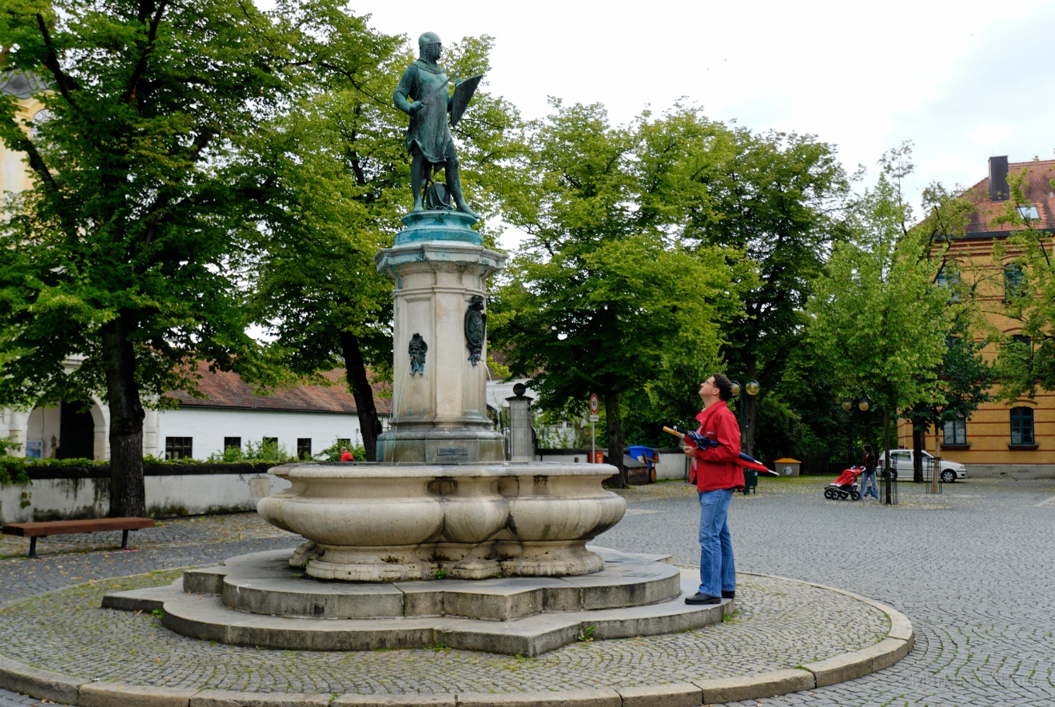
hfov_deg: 53.1
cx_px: 528
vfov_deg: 37.0
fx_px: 1056
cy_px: 354
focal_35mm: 36
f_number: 4
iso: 100
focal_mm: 24
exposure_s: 1/80
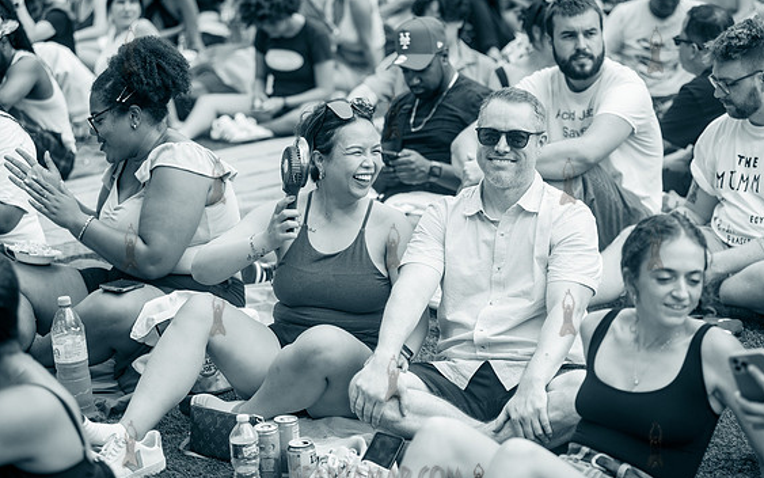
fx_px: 2186
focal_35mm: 105
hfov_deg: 19.8
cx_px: 392
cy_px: 246
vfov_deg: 12.5
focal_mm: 100
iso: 400
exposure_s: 1/800
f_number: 3.2
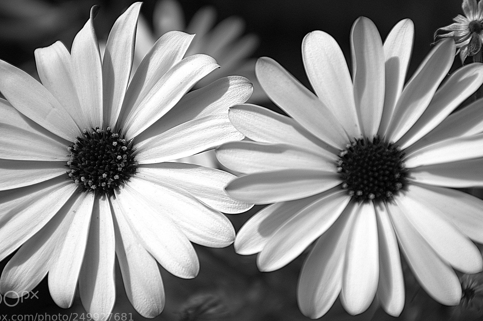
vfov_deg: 5.7
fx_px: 3229
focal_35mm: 241
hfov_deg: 8.6
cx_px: 230
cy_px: 160
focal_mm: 140
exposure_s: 1/800
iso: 100
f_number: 5.6
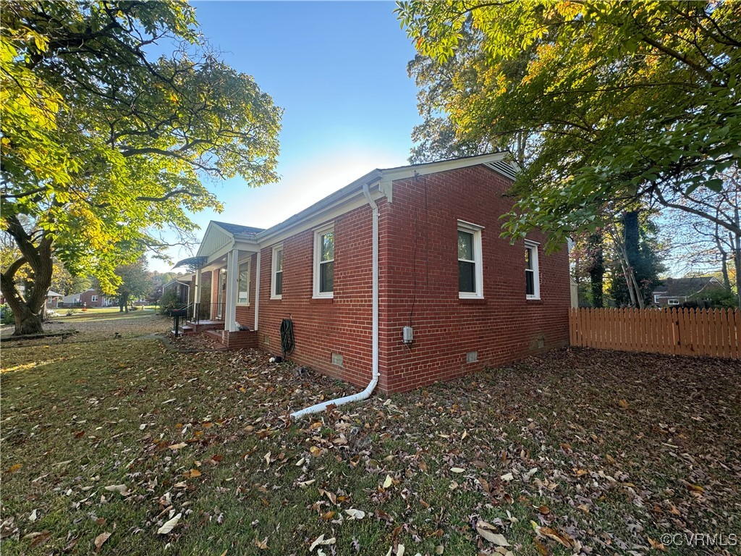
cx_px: 370
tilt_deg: +4.4
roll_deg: -0.4
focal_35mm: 14
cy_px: 278
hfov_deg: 102.1
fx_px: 300
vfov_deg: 85.7
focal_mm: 2.22
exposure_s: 1/102
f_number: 2.2
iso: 40
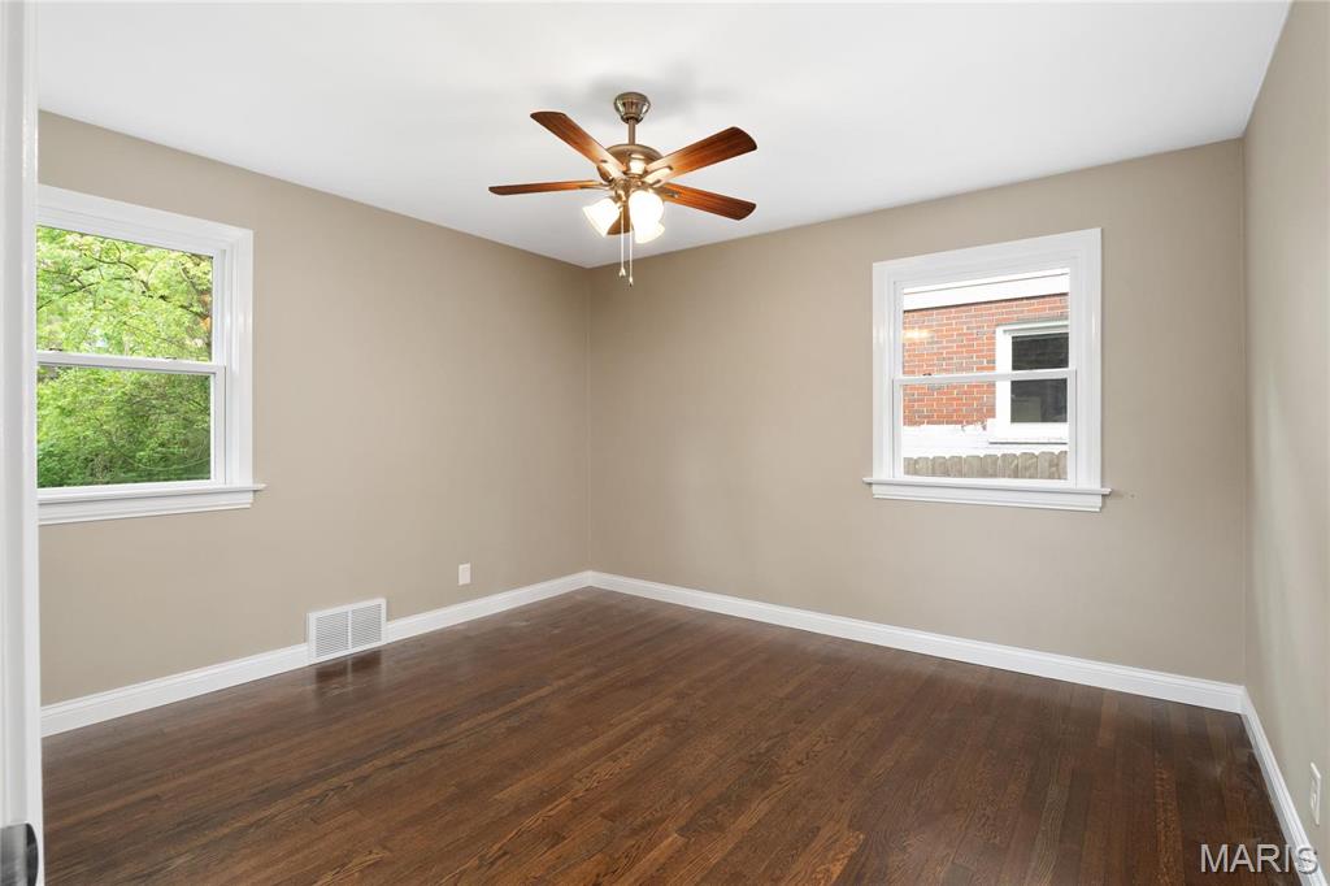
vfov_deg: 73.7
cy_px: 443
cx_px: 665
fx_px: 591
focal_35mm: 16
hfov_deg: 96.8
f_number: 8
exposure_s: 1/2.5
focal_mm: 8
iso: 400
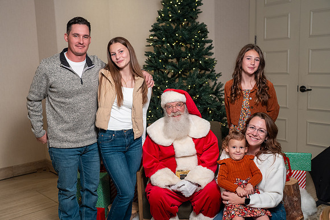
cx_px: 165
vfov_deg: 36.0
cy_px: 110
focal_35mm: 37
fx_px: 339
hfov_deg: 51.9
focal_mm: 37
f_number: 4
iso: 1600
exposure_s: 1/200
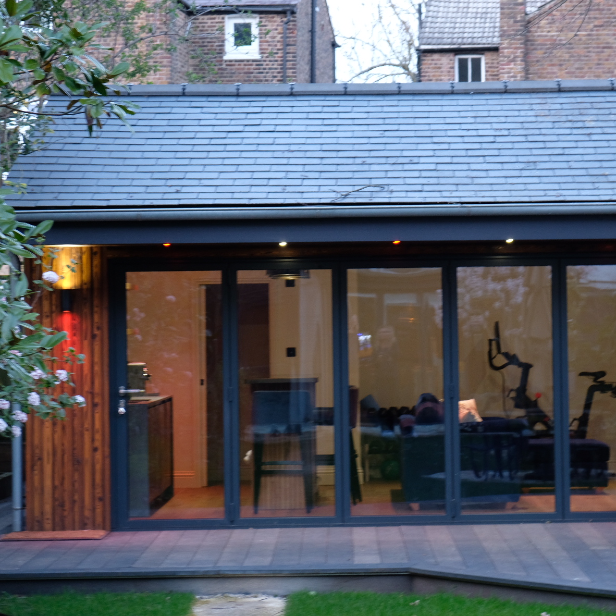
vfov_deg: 16.4
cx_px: 441
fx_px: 2134
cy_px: 308
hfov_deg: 16.4
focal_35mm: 106
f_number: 4
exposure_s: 1/6
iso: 800
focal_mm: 55
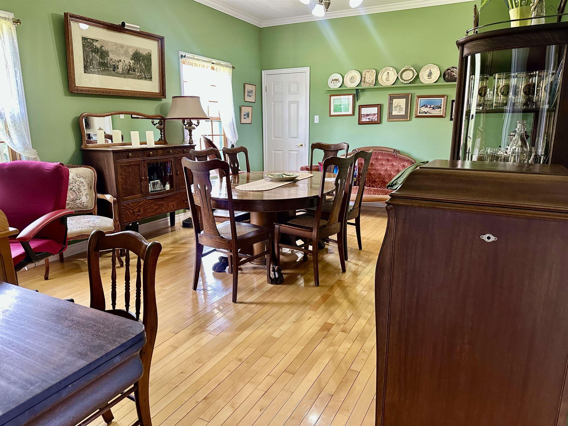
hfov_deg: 71.6
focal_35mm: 24
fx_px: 394
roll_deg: +0.0
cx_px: 284
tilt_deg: -12.4
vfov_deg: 56.8
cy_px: 213
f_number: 1.78
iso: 320
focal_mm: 6.86
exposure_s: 1/60
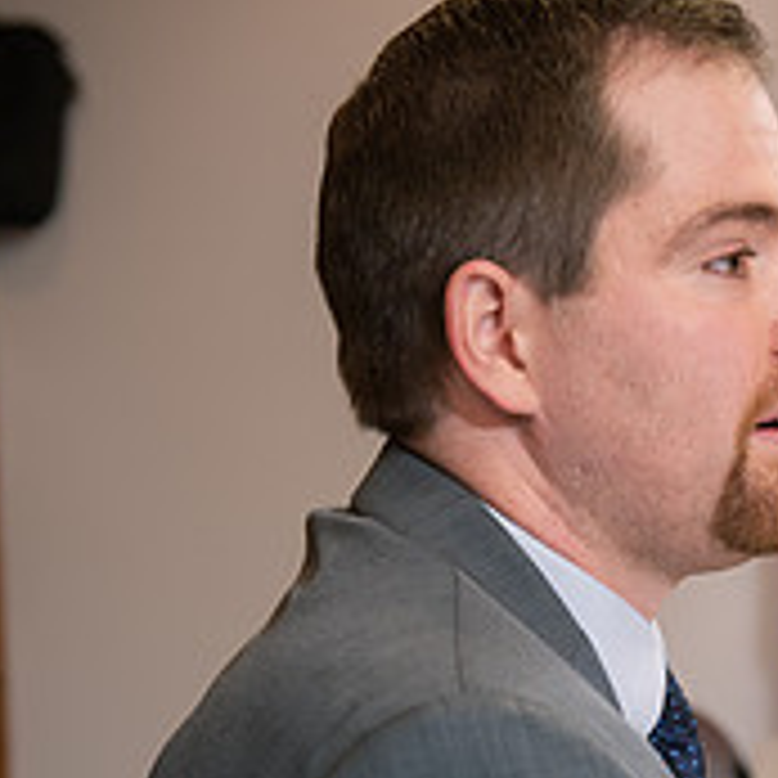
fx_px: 2899
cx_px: 670
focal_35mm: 114
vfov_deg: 15.1
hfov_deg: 15.1
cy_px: 713
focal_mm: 40
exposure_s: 1/125
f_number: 3.2
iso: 800
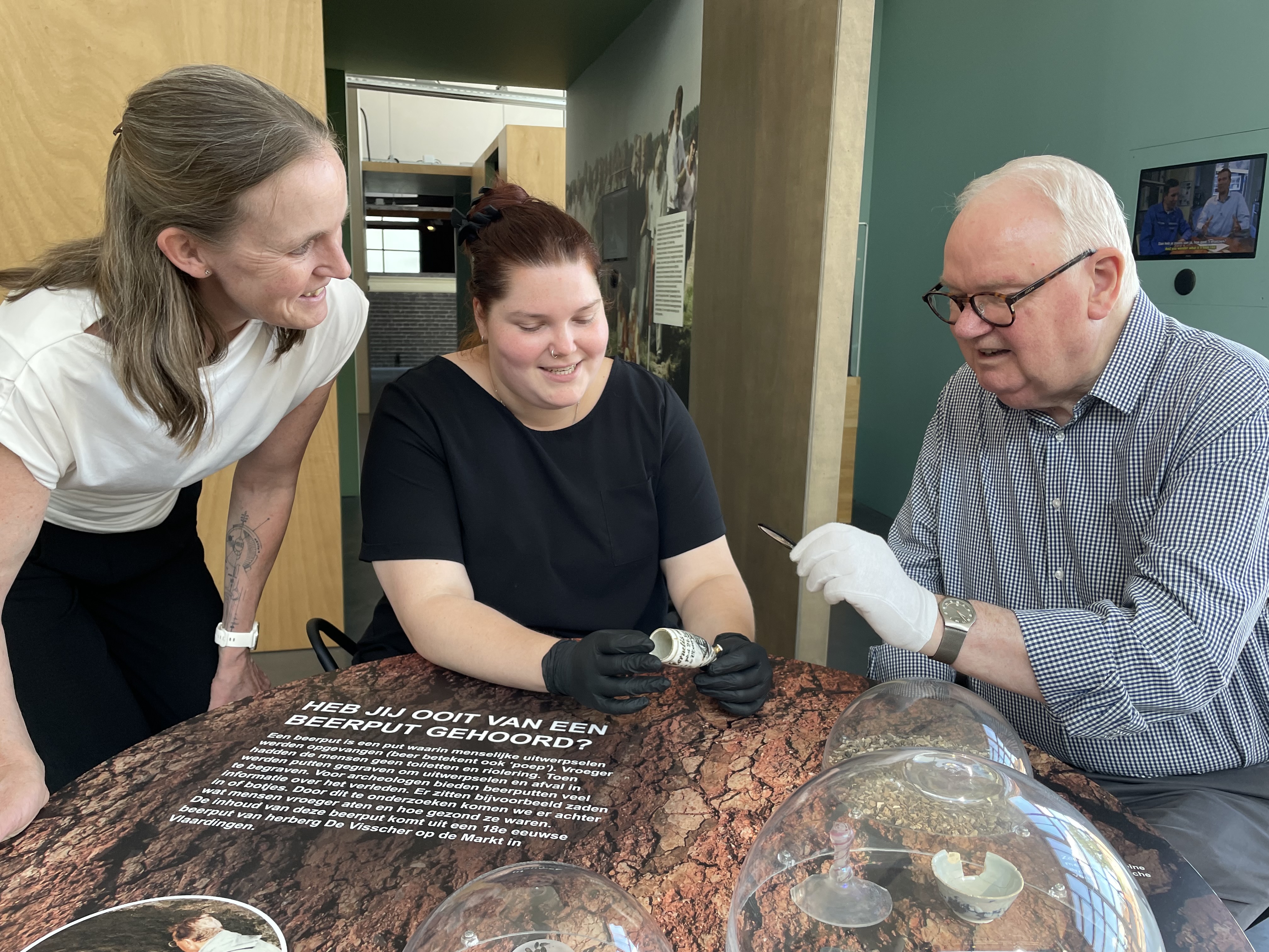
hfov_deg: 67.3
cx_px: 634
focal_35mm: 26
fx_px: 953
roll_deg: -1.1
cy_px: 476
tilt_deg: -8.9
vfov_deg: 53.1
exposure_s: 1/121
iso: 100
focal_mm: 4.2
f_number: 1.6
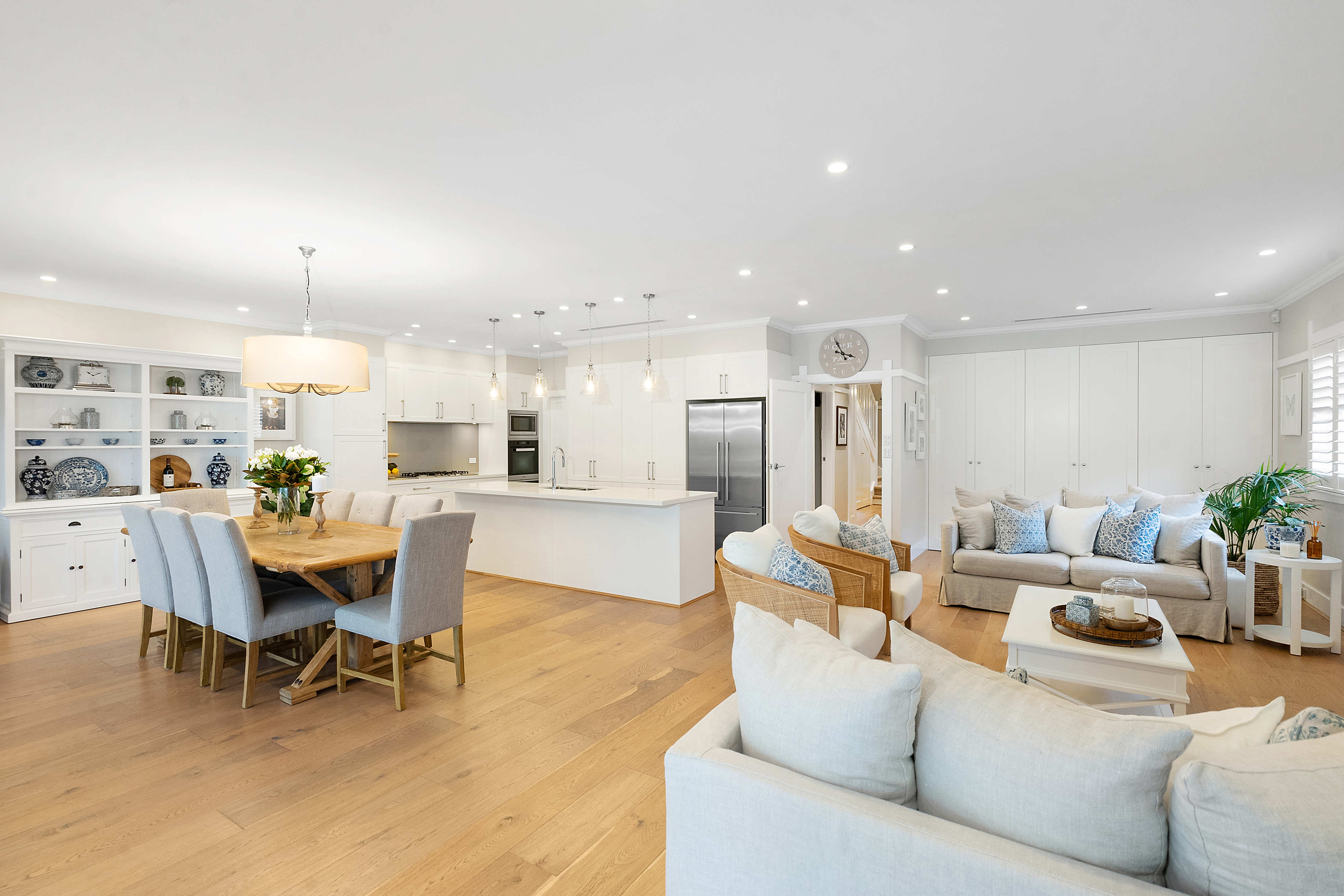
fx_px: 597
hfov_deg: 96.7
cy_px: 448
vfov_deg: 73.7
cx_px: 672
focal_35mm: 16
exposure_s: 1/50
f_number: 10
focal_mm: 16
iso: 800
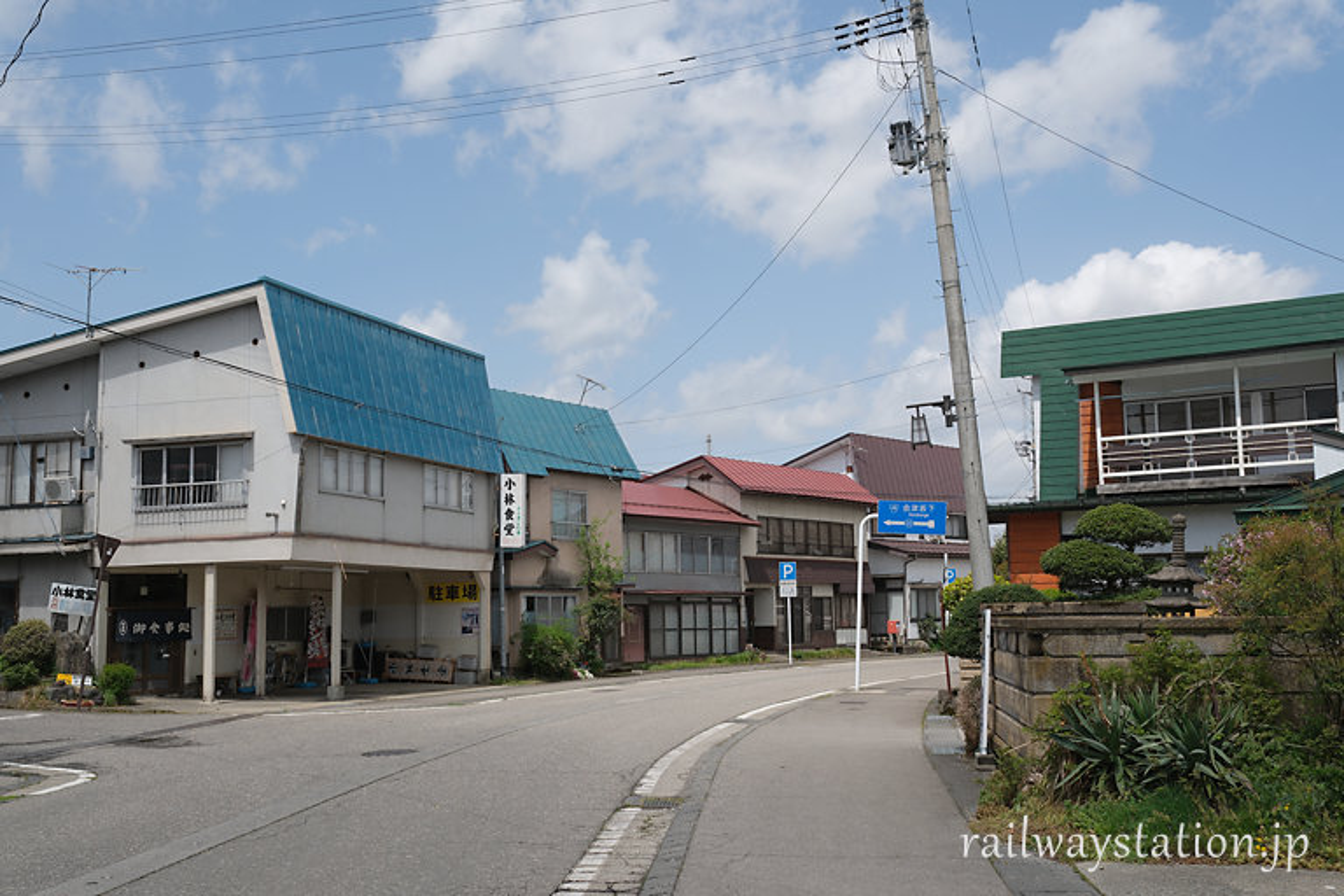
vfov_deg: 35.1
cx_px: 672
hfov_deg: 50.7
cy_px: 448
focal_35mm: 38
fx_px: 1419
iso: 125
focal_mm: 25.6
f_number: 9
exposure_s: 1/240
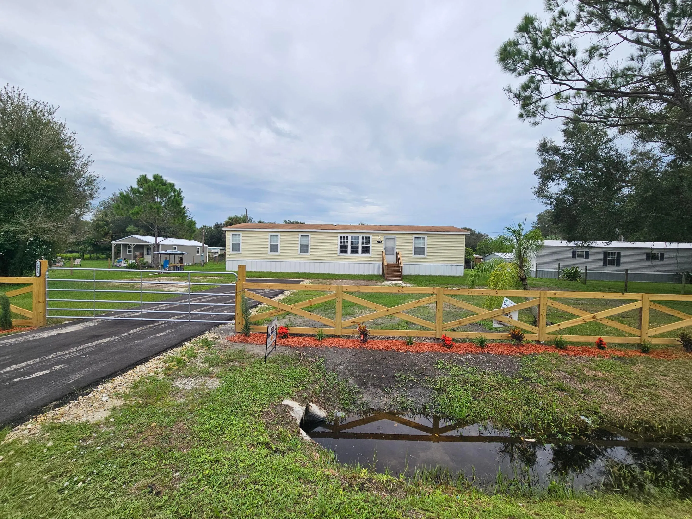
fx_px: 260
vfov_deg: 89.9
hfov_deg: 106.2
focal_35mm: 13
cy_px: 260
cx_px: 346
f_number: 2.2
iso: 50
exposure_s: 1/902
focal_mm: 2.2
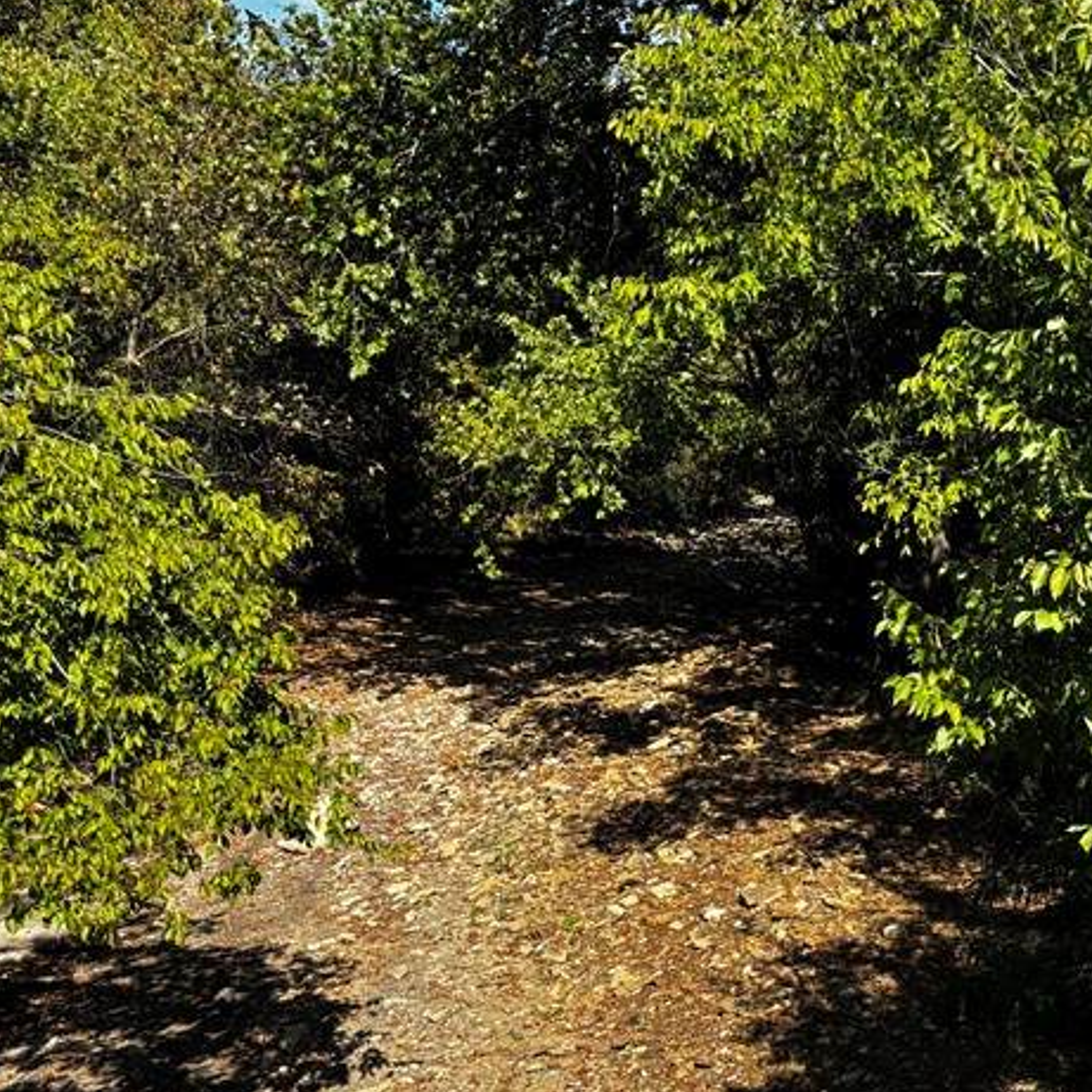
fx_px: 1820
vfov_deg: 32.8
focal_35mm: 51
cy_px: 803
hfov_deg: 32.4
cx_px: 886
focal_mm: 5.96
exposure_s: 1/1642
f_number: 1.6
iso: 50
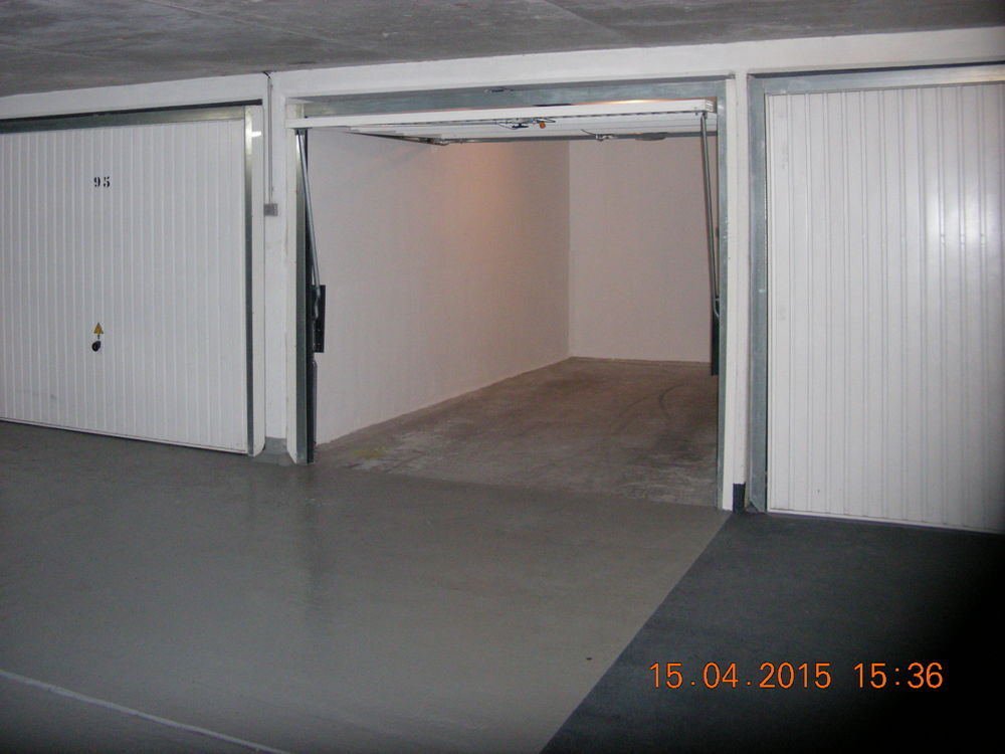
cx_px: 502
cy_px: 377
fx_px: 1103
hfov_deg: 49.0
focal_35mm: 38
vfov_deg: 37.7
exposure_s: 1/60
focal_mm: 6.3
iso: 287
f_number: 3.5
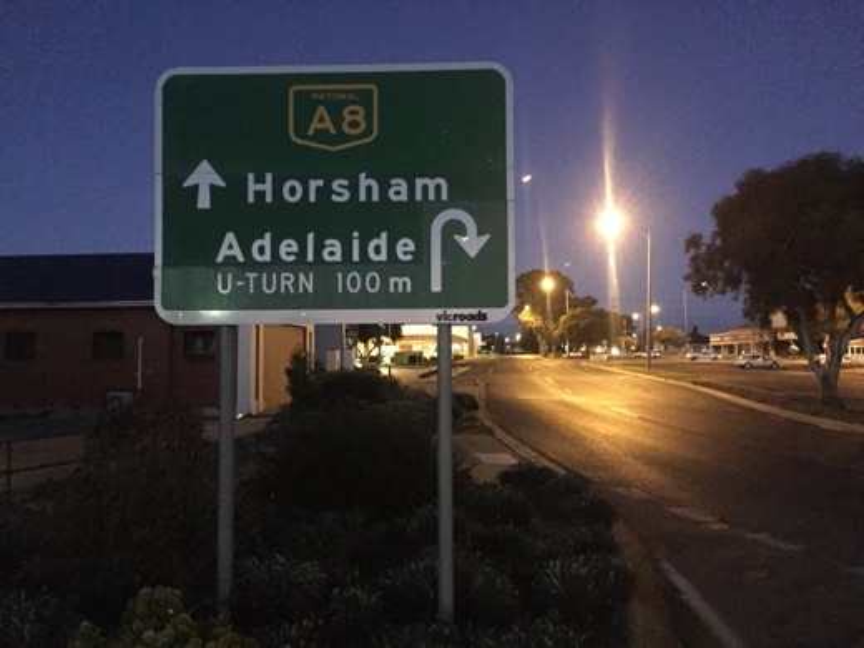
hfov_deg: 61.7
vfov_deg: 48.2
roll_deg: -0.1
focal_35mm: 29
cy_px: 324
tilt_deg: +1.8
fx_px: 724
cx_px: 432
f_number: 2.2
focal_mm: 4.15
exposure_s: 1/15
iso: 2000
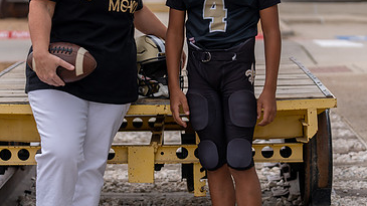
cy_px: 38
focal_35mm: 136
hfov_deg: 15.8
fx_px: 1323
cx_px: 166
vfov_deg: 8.9
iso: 160
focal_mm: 70
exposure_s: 1/320
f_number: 2.8
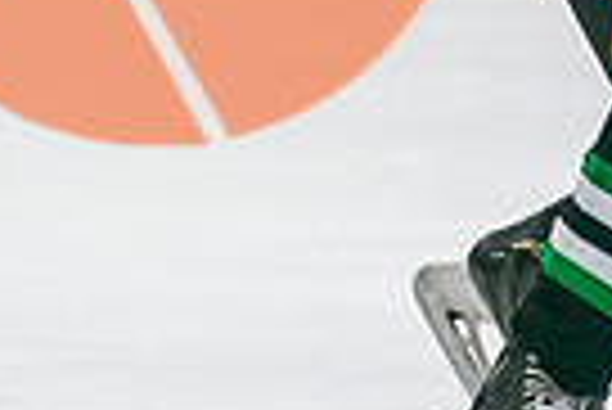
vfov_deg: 1.1
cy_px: -229
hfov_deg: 1.6
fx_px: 21375
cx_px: 423
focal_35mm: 1256
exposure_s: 1/640
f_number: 2.8
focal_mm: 160
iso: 500
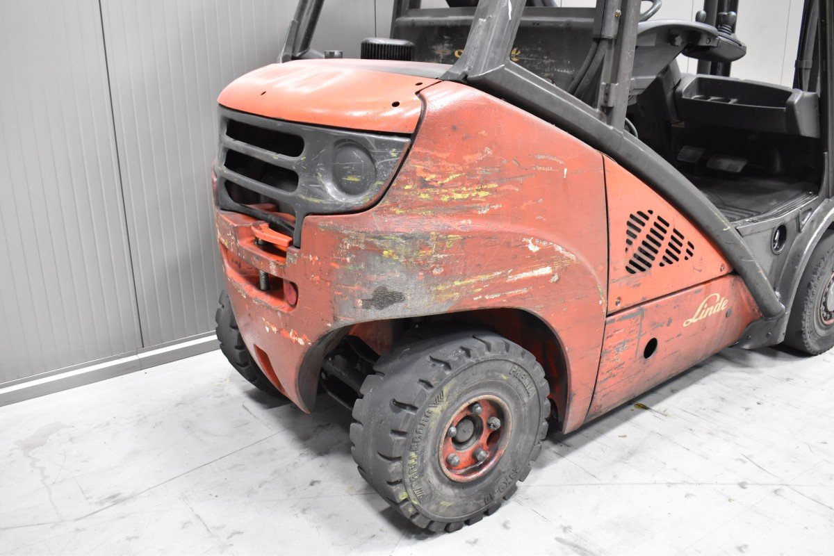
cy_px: 278
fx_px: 764
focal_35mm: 33
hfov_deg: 57.2
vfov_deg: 40.0
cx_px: 417
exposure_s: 1/15
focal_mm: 22
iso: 1600
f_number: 4.5
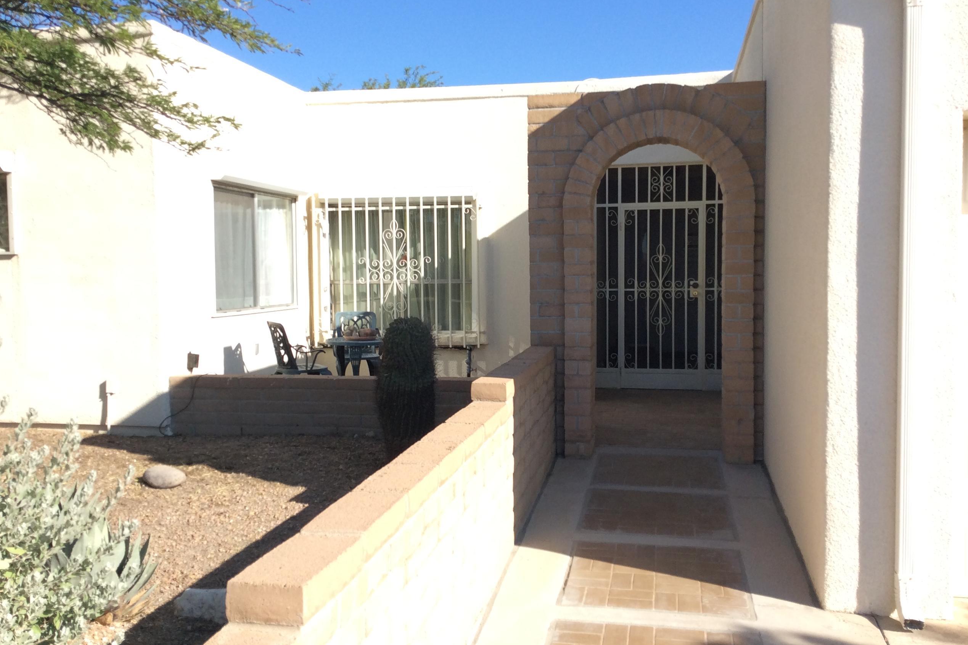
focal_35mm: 35
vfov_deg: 37.8
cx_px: 482
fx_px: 941
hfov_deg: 54.4
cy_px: 311
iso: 32
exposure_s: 1/867
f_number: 2.4
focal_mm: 3.3
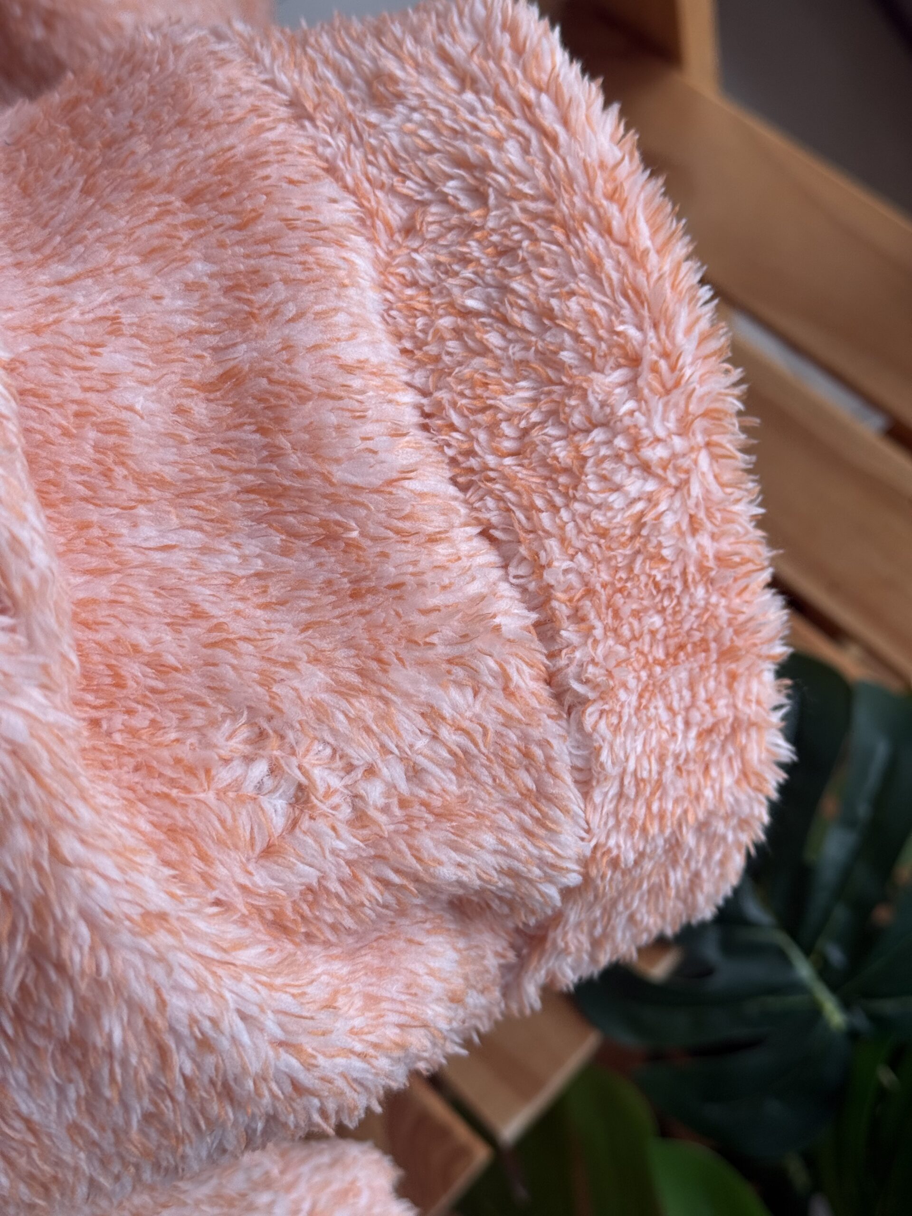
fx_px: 1686
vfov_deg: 39.7
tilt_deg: -66.2
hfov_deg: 30.3
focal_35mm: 48
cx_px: 456
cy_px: 608
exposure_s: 1/210
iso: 50
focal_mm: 6.76
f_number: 1.78
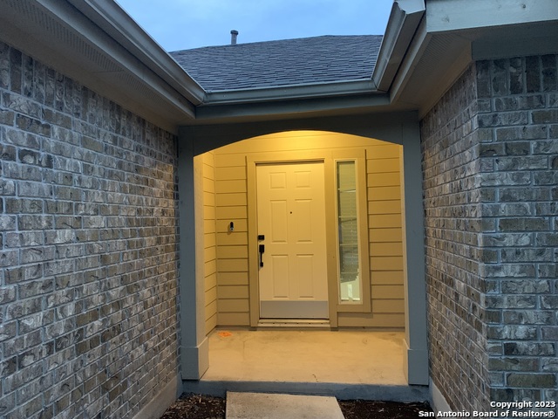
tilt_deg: +1.3
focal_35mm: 26
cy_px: 210
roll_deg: +2.2
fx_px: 419
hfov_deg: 67.3
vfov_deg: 53.1
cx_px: 279
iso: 500
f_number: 1.8
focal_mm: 4.25
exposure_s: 1/30
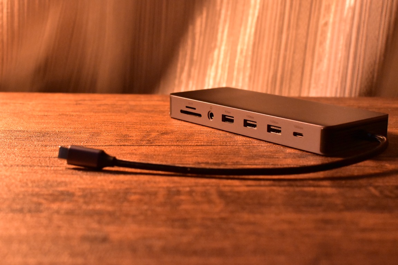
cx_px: 199
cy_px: 132
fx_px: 580
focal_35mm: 52
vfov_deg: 25.8
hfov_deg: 37.9
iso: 6400
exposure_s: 1/100
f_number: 6.3
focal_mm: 35
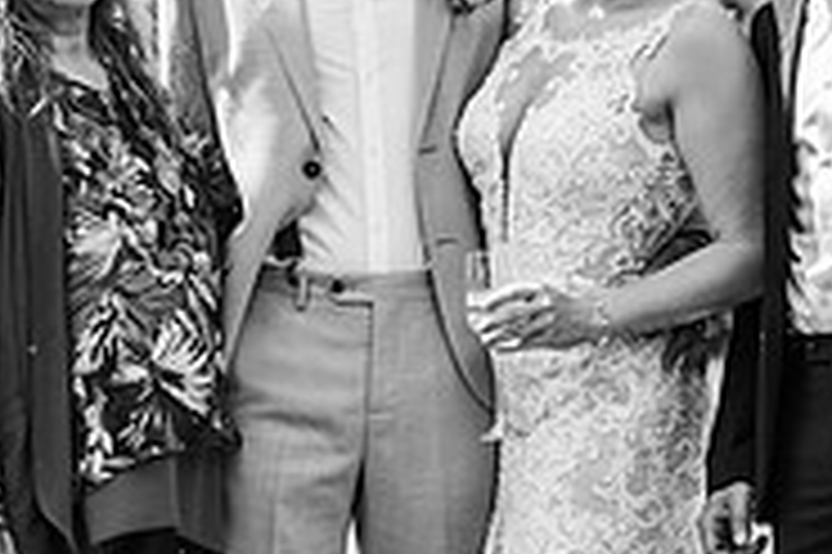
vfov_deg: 5.2
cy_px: 401
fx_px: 6142
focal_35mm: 266
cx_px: 396
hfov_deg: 7.7
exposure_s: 1/1250
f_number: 3.2
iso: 100
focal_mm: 85
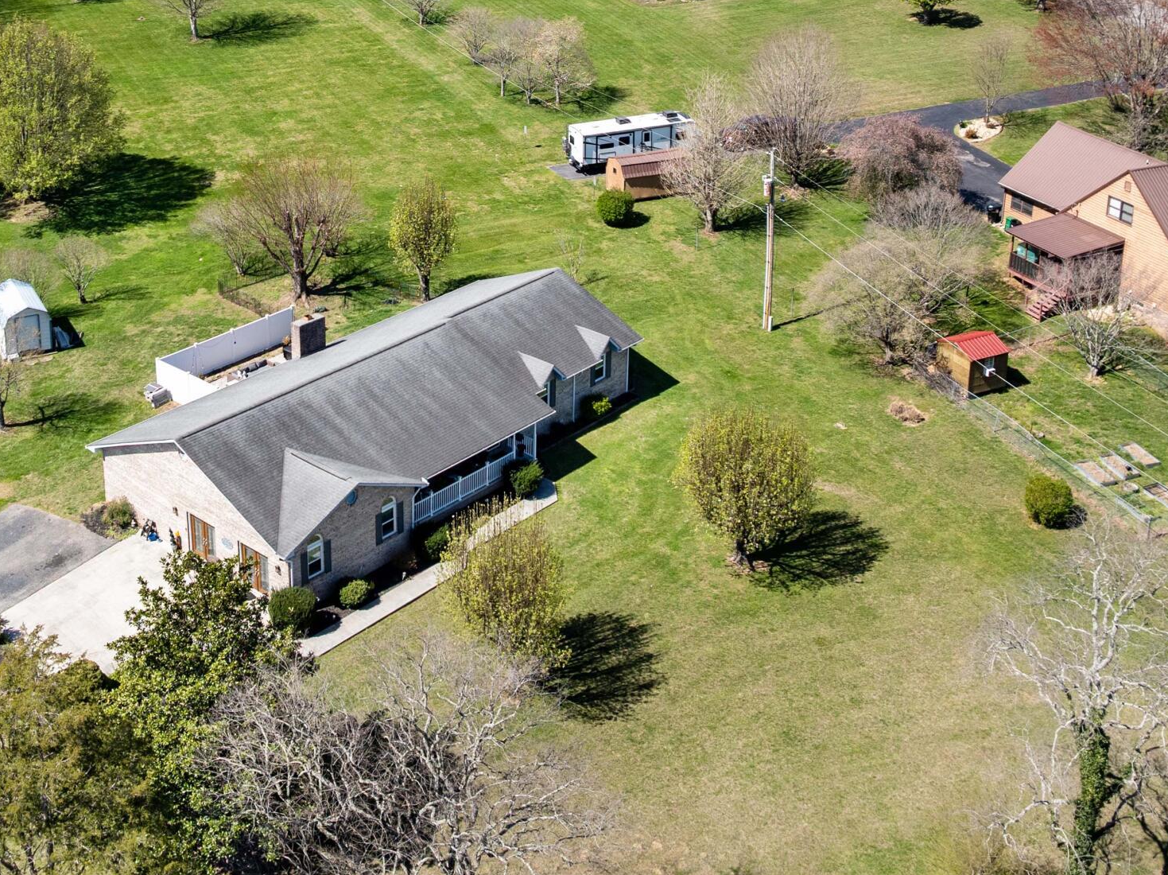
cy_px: 128
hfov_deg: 38.5
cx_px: 399
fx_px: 1652
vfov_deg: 28.7
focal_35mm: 49
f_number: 2.8
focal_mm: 12.29
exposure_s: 1/40
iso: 110
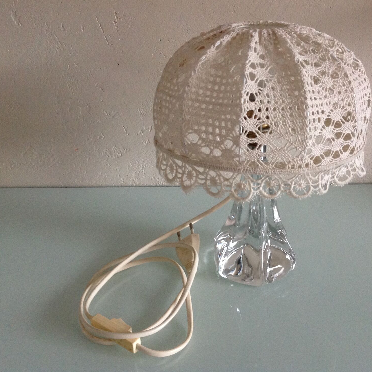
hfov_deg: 39.9
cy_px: 185
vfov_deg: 40.0
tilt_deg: -26.2
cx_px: 219
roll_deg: +0.1
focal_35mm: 42
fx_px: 511
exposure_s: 1/17
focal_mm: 4.28
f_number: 2.4
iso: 250
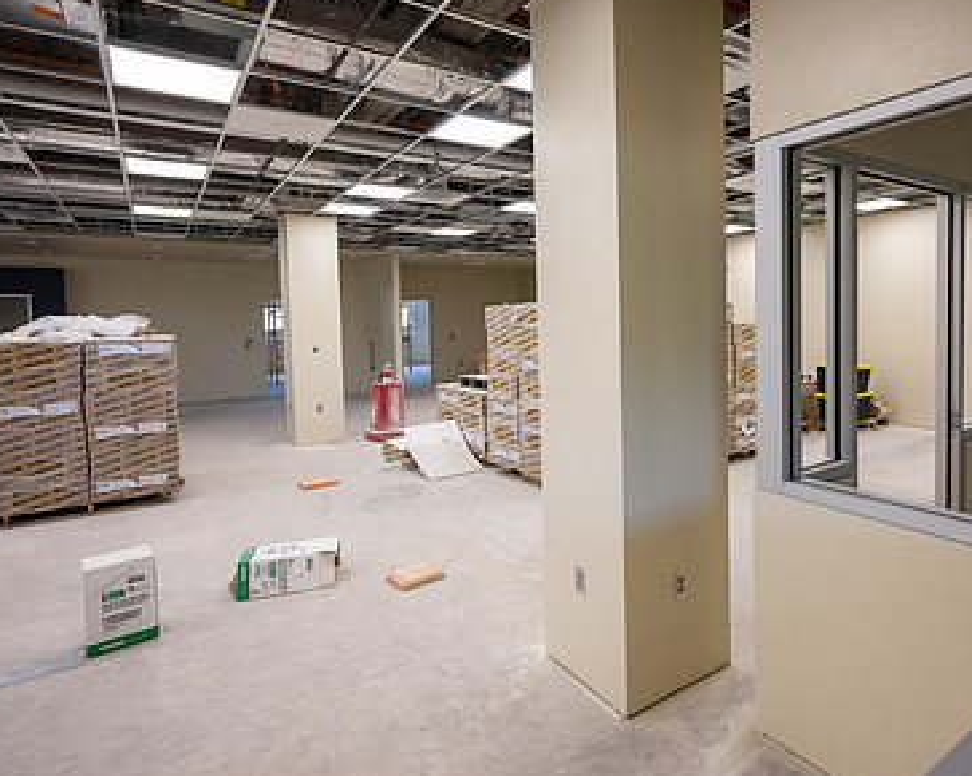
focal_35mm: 21
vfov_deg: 65.3
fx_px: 604
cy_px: 349
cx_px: 619
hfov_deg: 76.0
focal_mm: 14
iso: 500
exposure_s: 1/100
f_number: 4
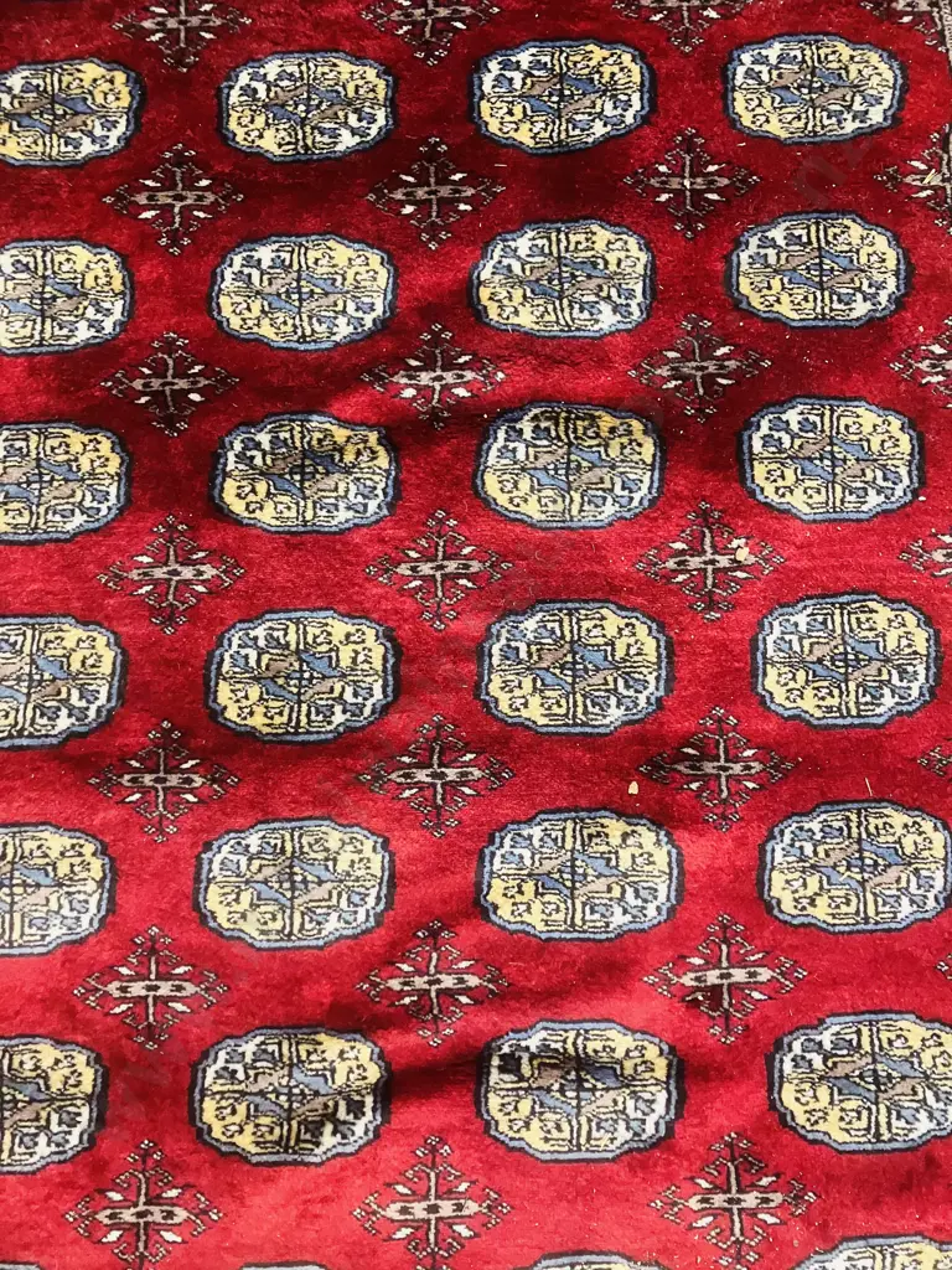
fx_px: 1027
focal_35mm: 28
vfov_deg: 63.4
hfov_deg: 49.7
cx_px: 476
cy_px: 635
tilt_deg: -81.4
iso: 320
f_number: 1.8
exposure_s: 1/25
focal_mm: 3.99
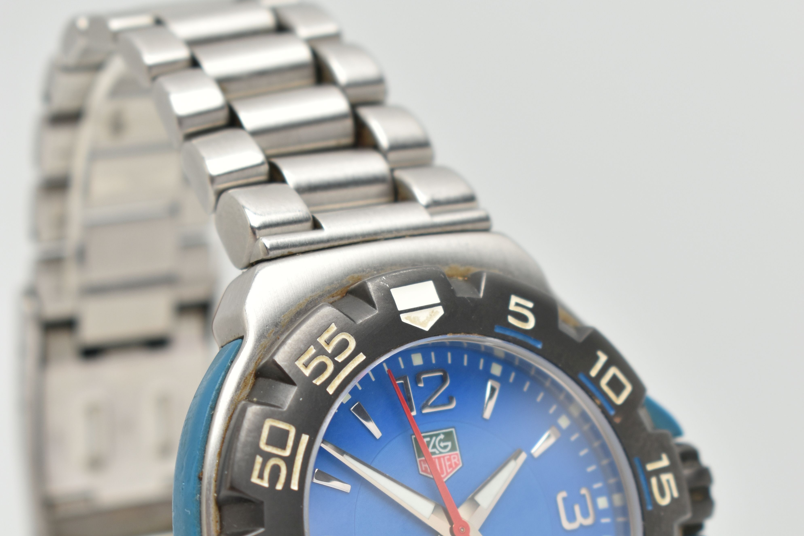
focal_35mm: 125
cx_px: 405
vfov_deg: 10.9
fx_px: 2786
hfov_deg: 16.4
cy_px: 562
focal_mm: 55
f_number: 8
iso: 200
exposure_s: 1/100
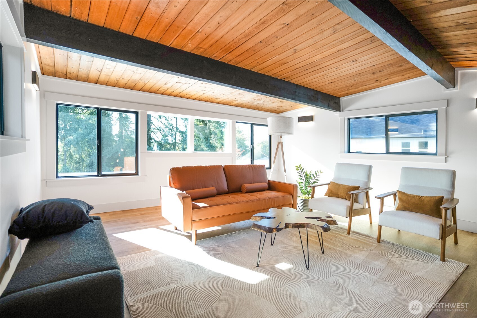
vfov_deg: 70.5
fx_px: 225
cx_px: 238
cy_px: 159
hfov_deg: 93.2
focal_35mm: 17
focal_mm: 17
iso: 500
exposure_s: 1/320
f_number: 2.8
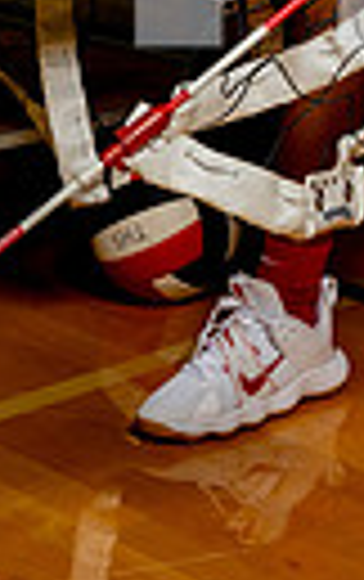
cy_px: -405
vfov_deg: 14.6
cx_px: 297
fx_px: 2025
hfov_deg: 10.2
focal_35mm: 128
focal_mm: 24
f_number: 6.3
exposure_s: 1/250
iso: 400
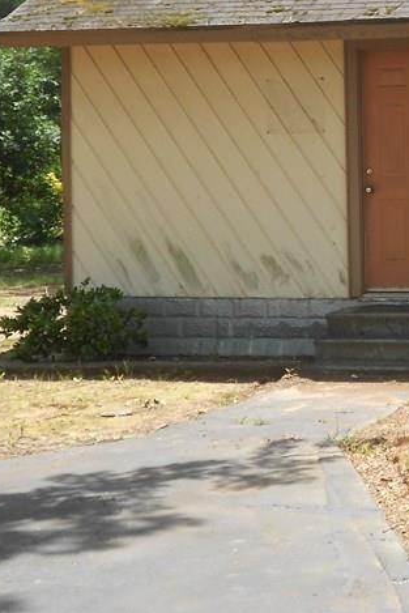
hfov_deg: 15.6
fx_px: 1430
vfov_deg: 24.0
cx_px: 511
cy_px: 178
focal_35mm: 84
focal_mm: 6.7
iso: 80
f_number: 3.9
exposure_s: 1/250
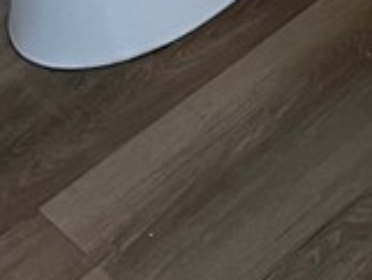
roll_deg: +5.9
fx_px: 1774
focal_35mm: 165
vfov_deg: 7.7
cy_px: -590
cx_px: 386
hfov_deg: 11.8
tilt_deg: -23.9
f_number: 1.6
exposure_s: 1/60
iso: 80
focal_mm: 4.2
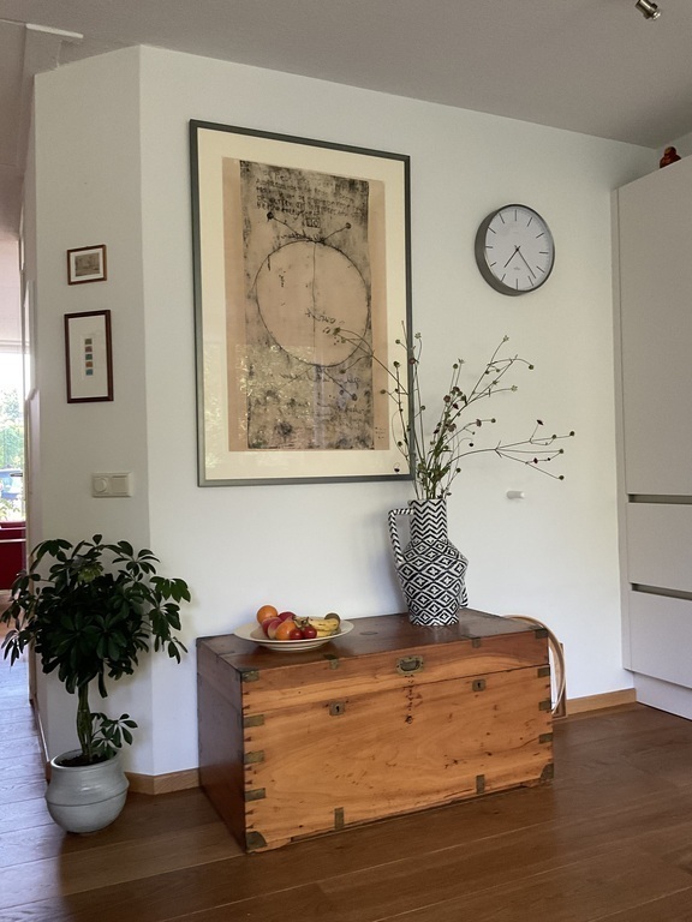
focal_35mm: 29
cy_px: 461
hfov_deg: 48.2
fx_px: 773
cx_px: 346
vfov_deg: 61.7
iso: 160
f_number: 1.8
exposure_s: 1/60
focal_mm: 3
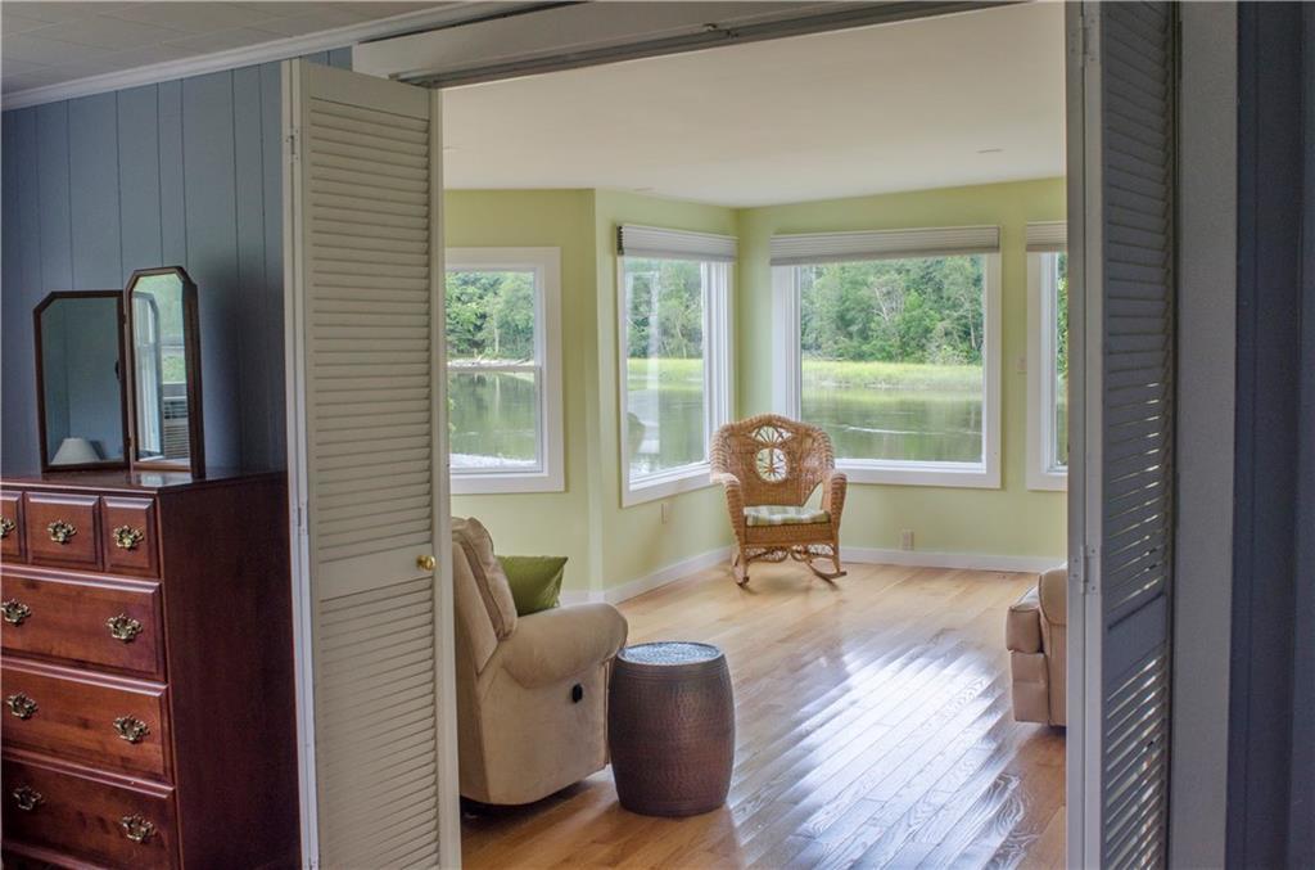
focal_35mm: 36
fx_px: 1312
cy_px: 435
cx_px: 658
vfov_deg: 36.7
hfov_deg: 53.3
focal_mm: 24
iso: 200
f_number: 13
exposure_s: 1/15
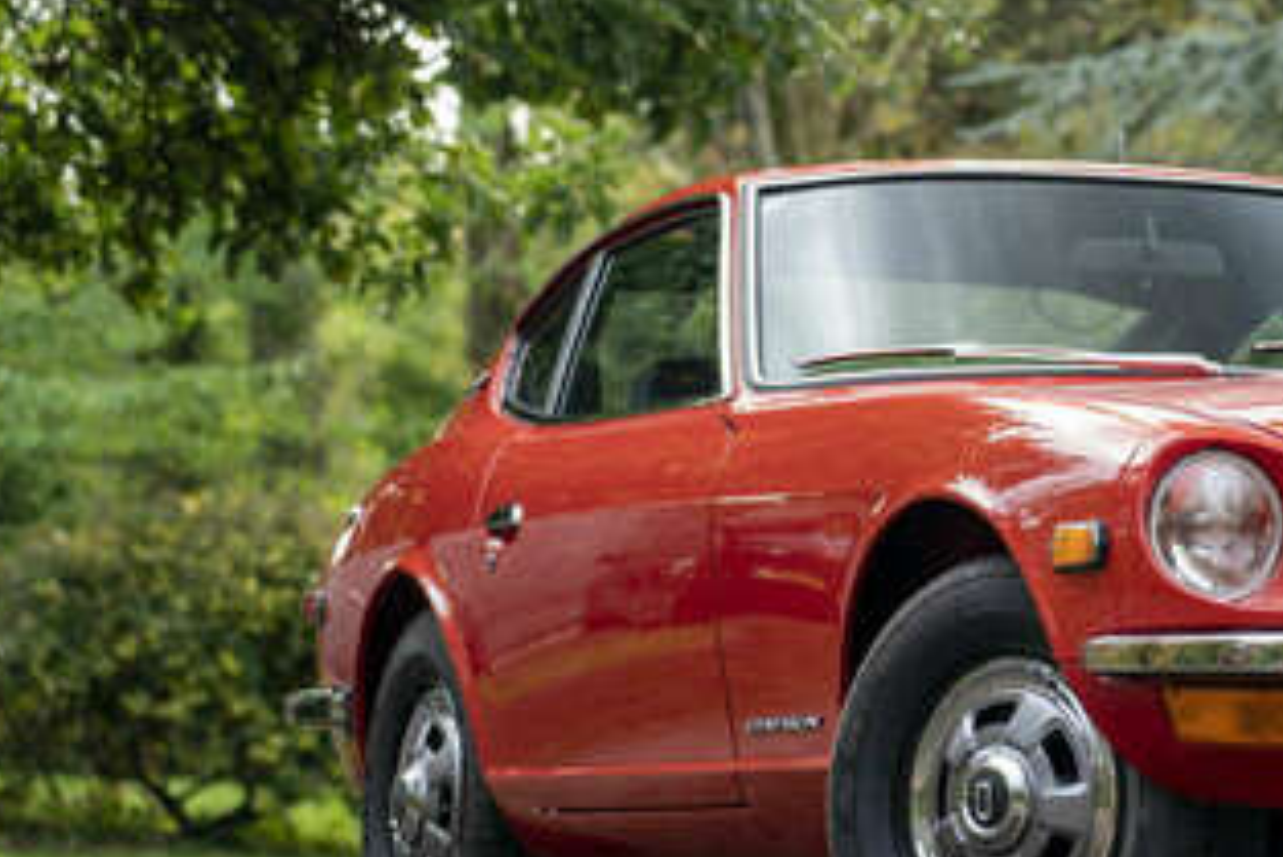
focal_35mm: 201
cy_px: 381
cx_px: 1168
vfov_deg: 6.8
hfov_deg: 10.2
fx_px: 7166
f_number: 4
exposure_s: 1/80
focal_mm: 105
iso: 320
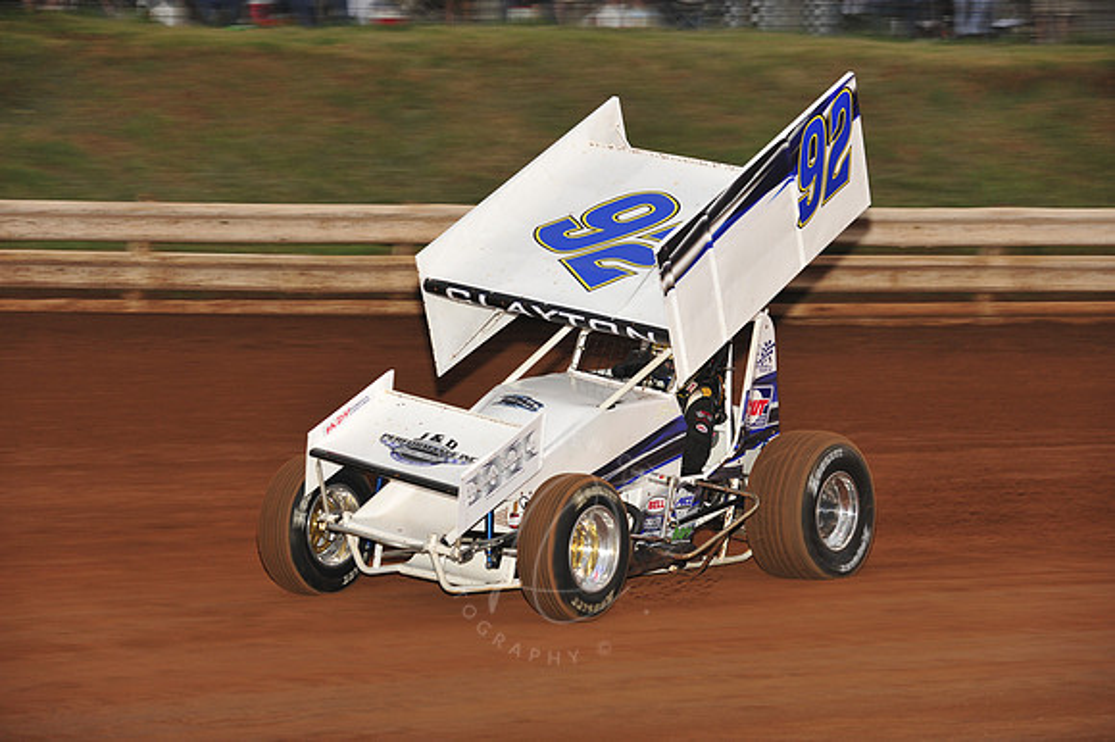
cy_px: 371
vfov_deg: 11.0
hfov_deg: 16.4
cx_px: 558
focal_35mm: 125
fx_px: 3869
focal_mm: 125
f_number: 6.3
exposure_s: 1/320
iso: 800
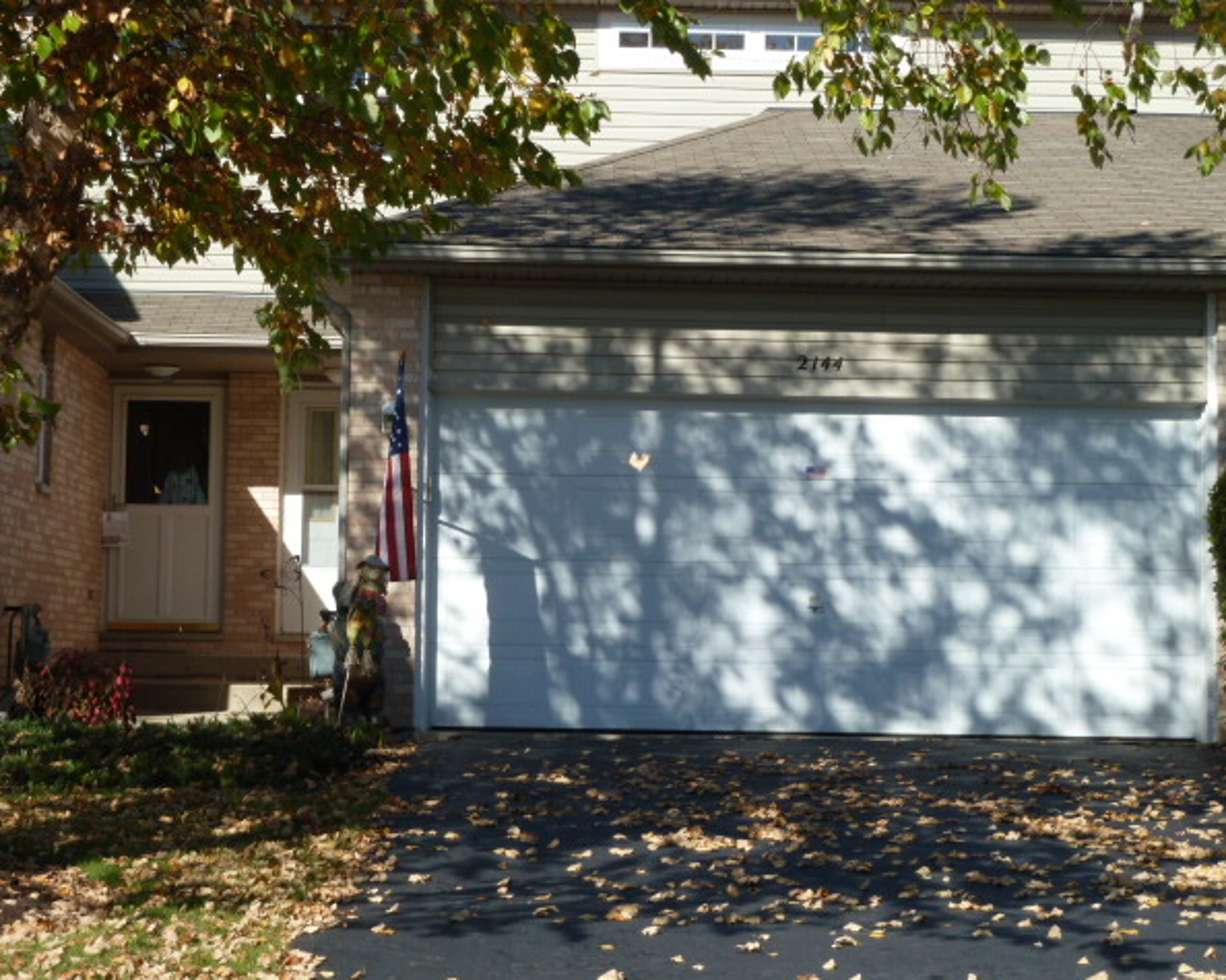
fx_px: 2975
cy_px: 493
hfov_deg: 23.3
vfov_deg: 18.7
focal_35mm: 82
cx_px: 613
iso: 80
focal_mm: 12.8
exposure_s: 1/400
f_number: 4.2
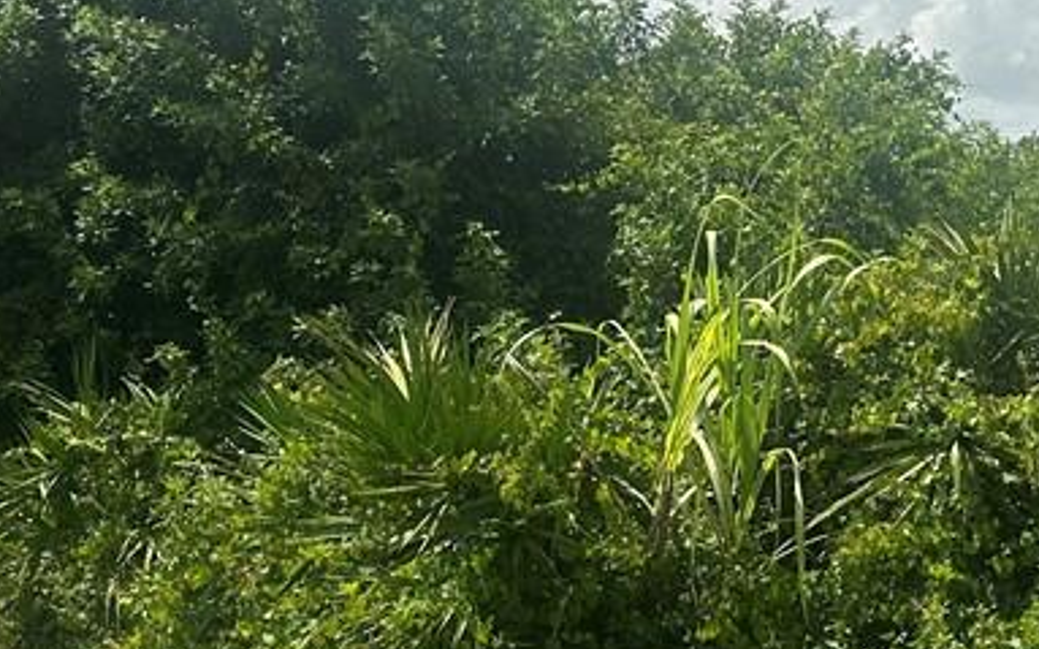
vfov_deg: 19.1
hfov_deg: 29.2
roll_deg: -2.7
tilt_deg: +1.0
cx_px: 890
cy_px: 296
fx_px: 1925
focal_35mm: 68
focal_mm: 6.86
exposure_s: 1/6623
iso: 80
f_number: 1.78
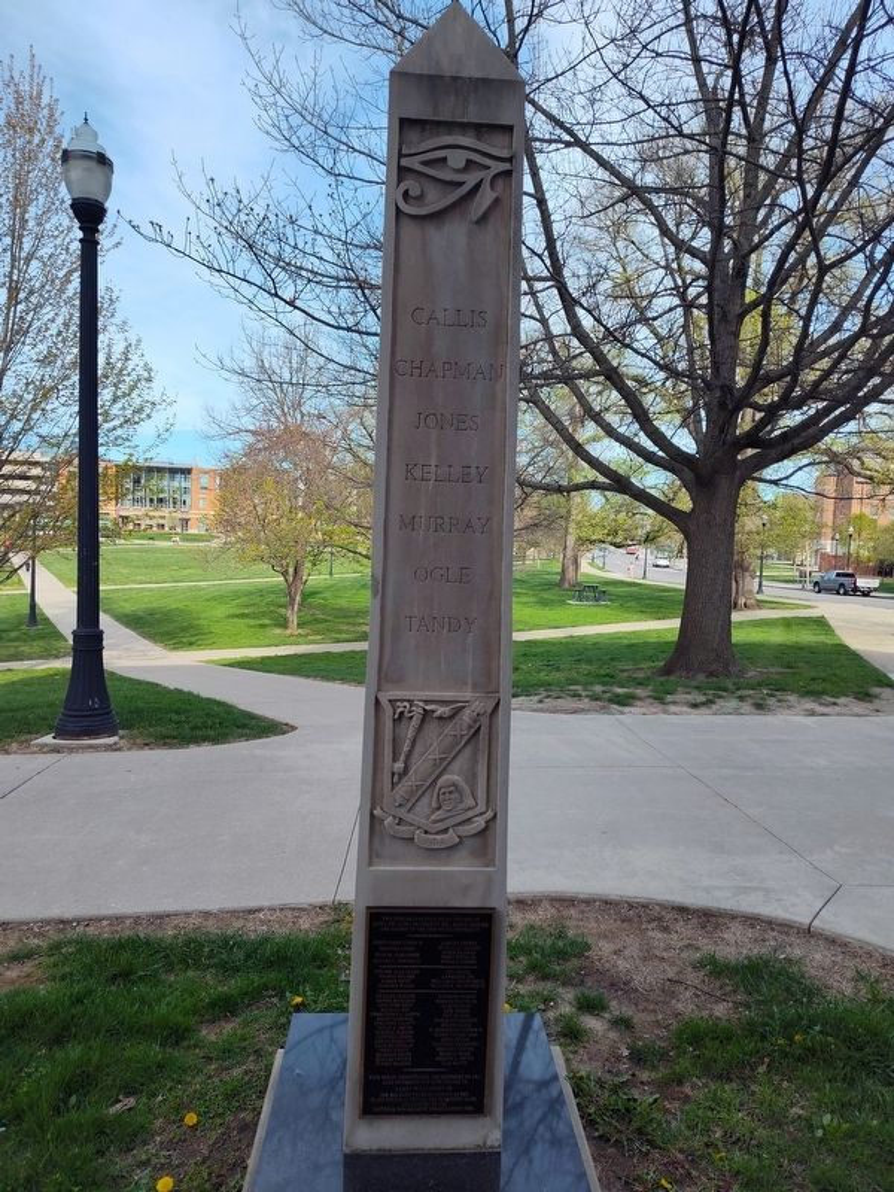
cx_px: 447
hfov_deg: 58.9
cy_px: 596
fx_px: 792
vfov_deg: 73.9
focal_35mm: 23
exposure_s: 1/1042
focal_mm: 5.56
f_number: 1.8
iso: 100
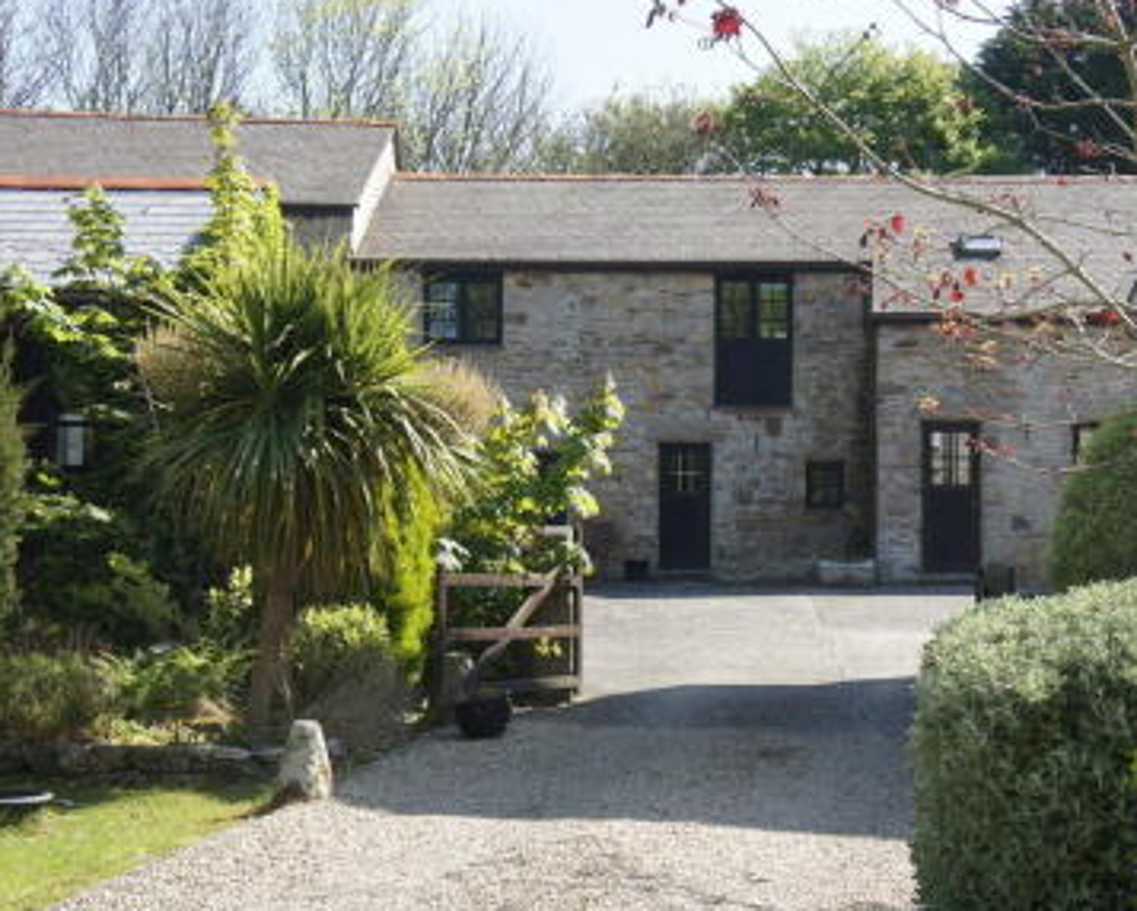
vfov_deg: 23.3
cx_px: 653
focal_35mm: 66
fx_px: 2210
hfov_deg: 28.8
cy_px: 460
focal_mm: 35
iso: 200
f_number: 8
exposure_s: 1/200
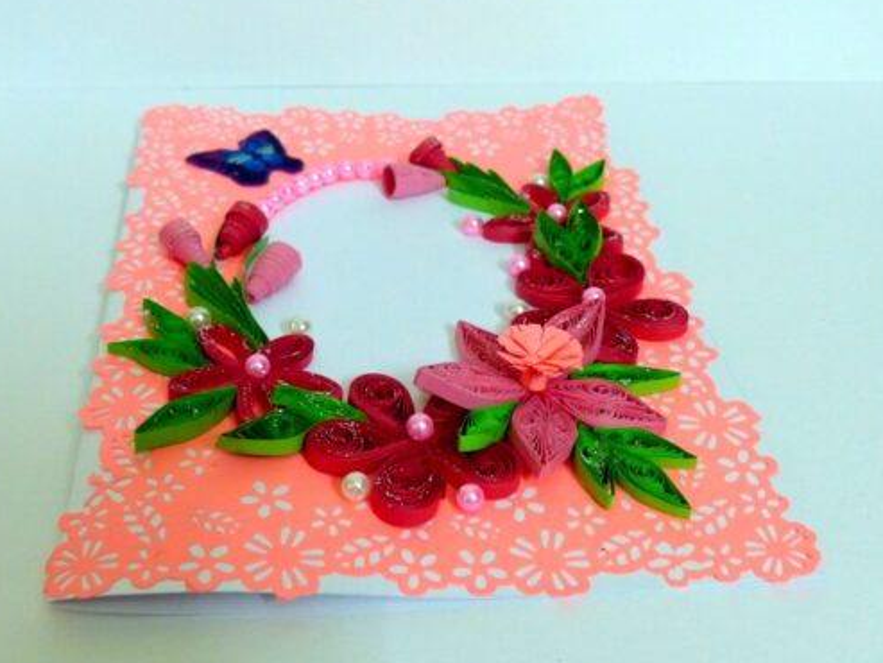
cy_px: 263
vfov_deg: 32.1
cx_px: 403
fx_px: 1148
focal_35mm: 45
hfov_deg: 42.0
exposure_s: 1/25
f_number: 2.8
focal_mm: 6.6
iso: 400
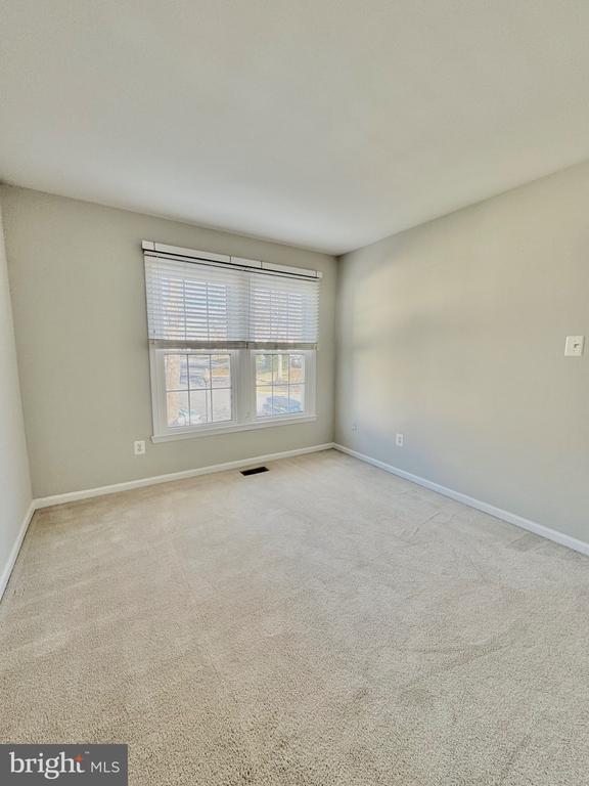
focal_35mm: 14
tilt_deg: -7.3
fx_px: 318
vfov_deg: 102.1
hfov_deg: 85.7
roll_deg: +0.4
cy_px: 393
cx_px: 294
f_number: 2.2
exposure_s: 1/99
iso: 125
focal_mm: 2.22
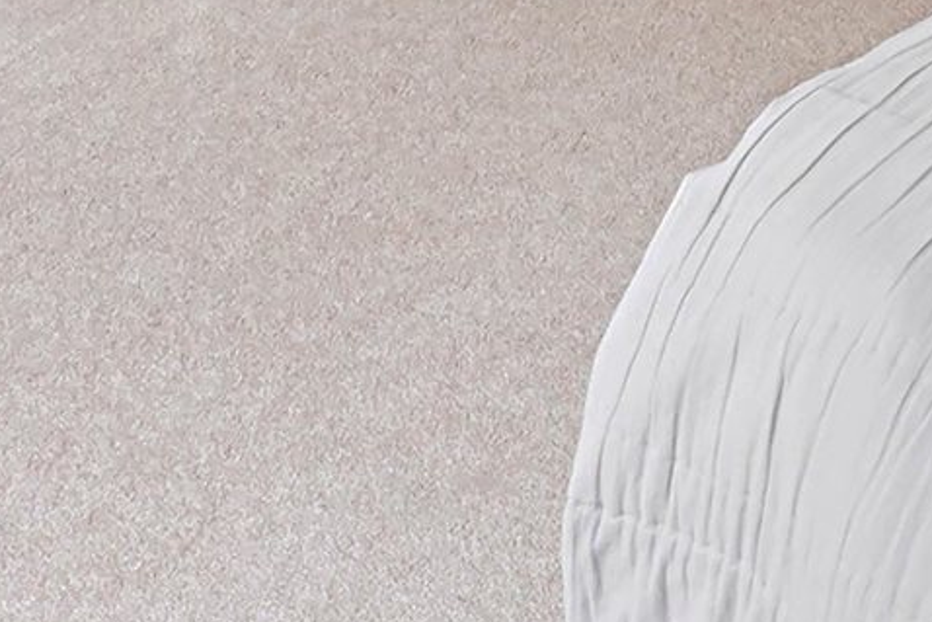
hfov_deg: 20.9
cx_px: 1162
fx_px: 2331
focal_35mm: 90
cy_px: -1022
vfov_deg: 11.5
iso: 4000
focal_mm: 14
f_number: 14
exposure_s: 1/40
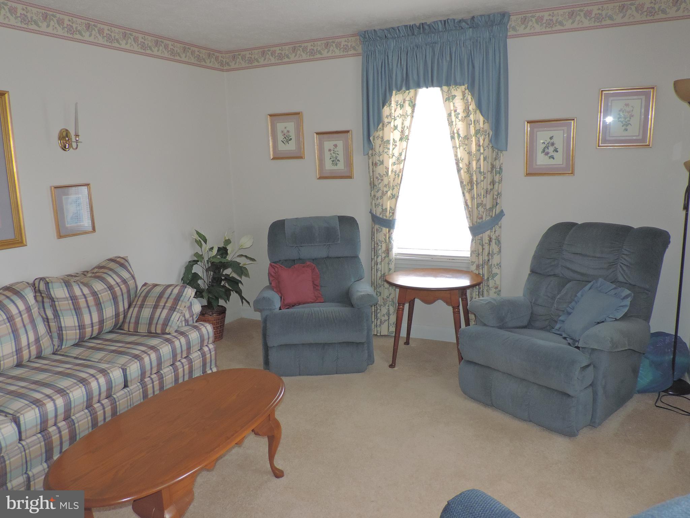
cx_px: 345
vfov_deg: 49.7
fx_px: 558
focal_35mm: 28
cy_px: 259
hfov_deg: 63.4
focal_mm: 4.9
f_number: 3.1
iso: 320
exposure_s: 1/40
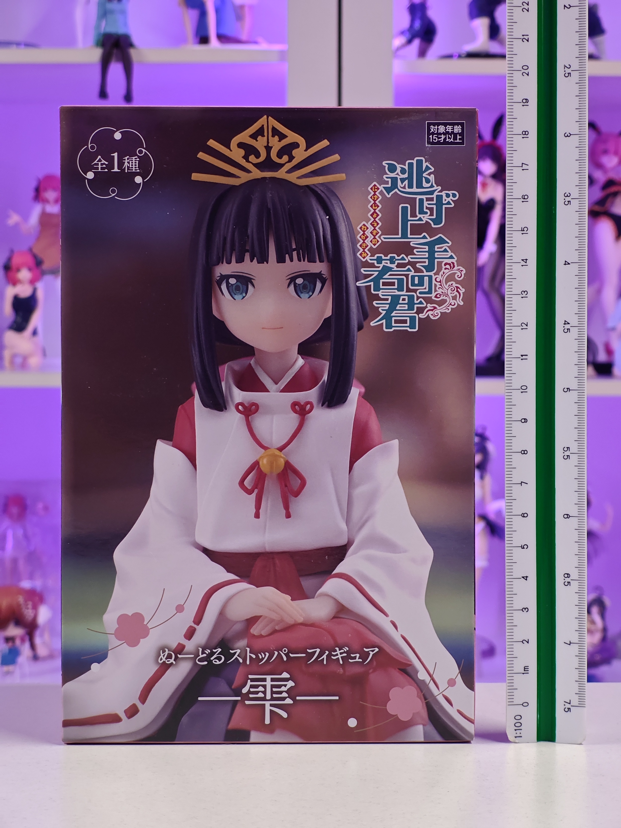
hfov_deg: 18.4
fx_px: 1914
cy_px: 414
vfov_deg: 24.4
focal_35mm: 80
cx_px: 310
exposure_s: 1/25
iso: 1000
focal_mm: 7.48
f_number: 2.4
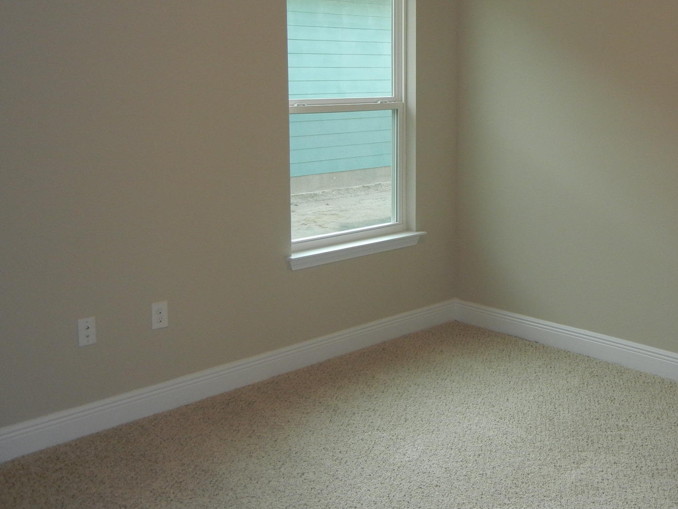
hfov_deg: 42.4
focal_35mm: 44
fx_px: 862
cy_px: 185
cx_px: 451
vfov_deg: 32.7
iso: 200
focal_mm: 5.4
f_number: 3.5
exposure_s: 1/30
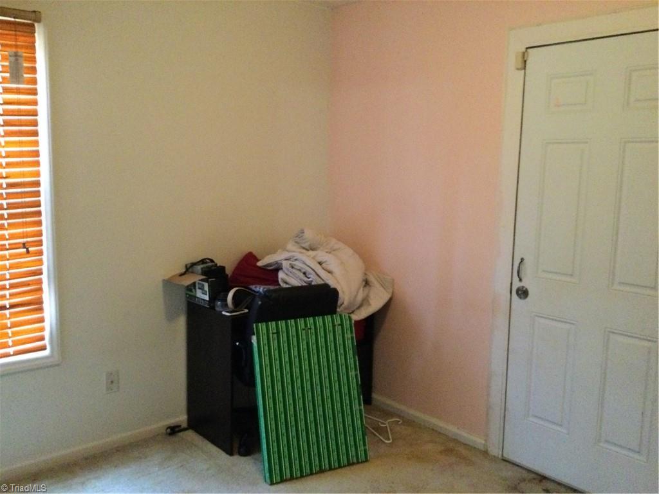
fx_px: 590
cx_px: 330
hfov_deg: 58.4
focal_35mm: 31
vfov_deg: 45.4
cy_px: 247
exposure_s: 1/15
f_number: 2.4
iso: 400
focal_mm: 3.3
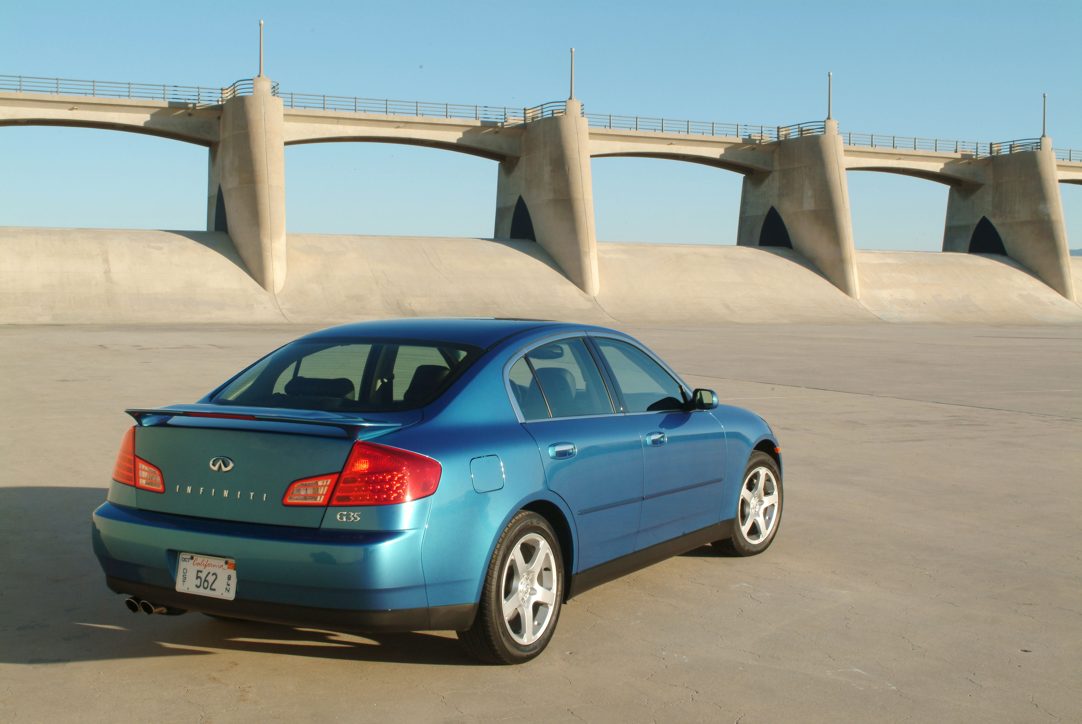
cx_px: 541
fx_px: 1264
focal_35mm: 42
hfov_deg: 46.4
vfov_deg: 32.0
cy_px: 362
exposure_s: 1/45
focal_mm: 28
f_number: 16
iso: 100
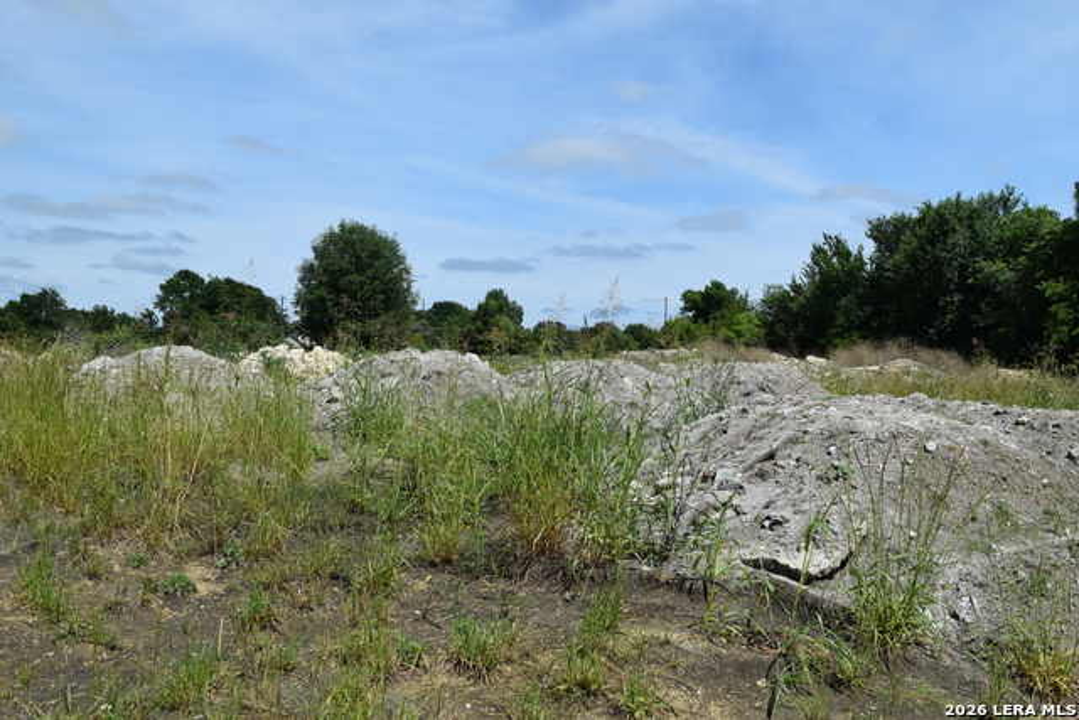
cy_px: 360
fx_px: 989
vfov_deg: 40.0
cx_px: 540
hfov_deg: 57.2
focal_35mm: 33
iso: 200
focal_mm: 22
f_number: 9
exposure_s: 1/320
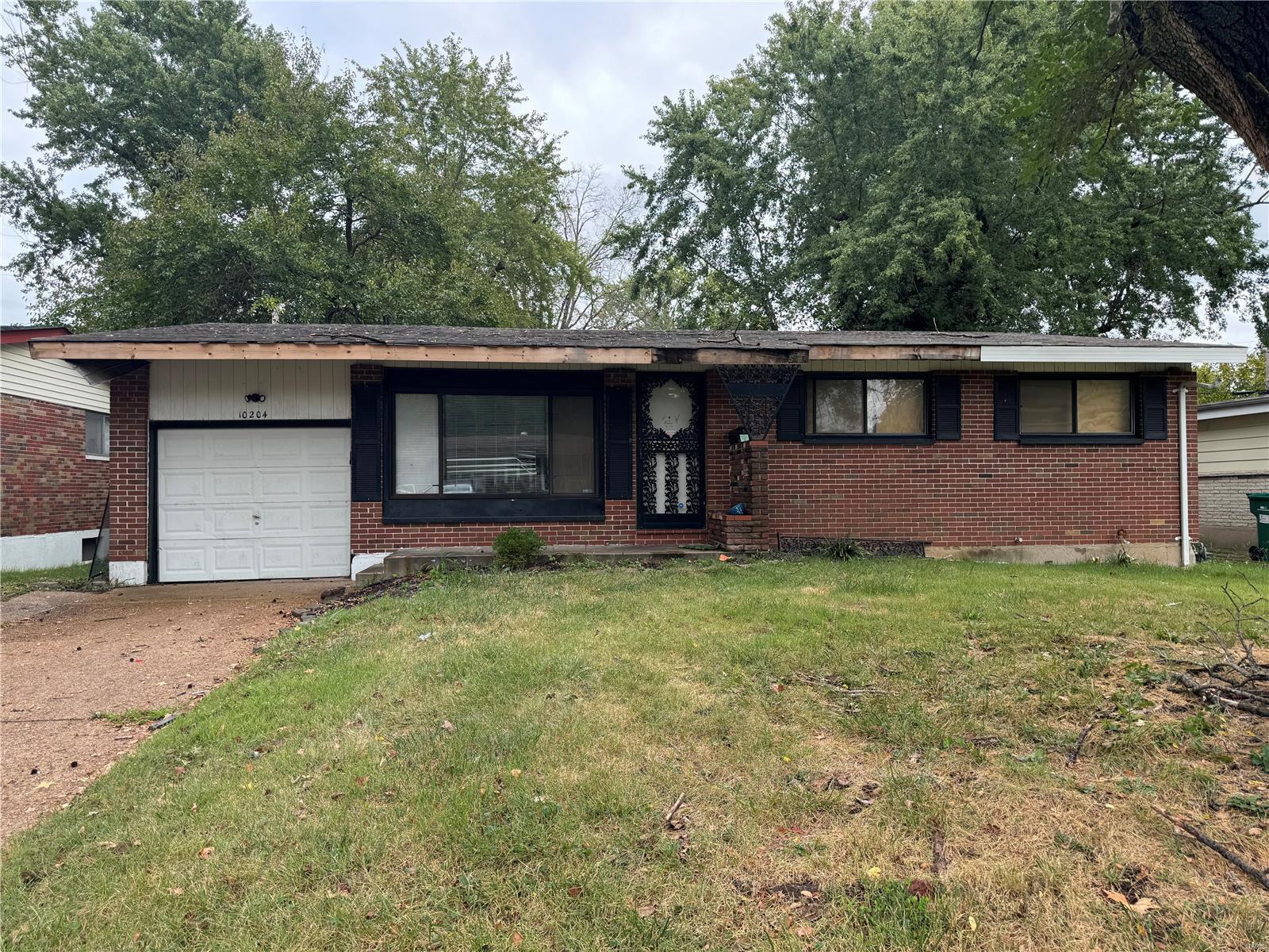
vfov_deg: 56.8
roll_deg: +0.3
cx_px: 634
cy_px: 476
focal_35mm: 24
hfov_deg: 71.6
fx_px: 880
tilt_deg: +0.2
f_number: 1.78
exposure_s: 1/685
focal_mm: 6.76
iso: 80
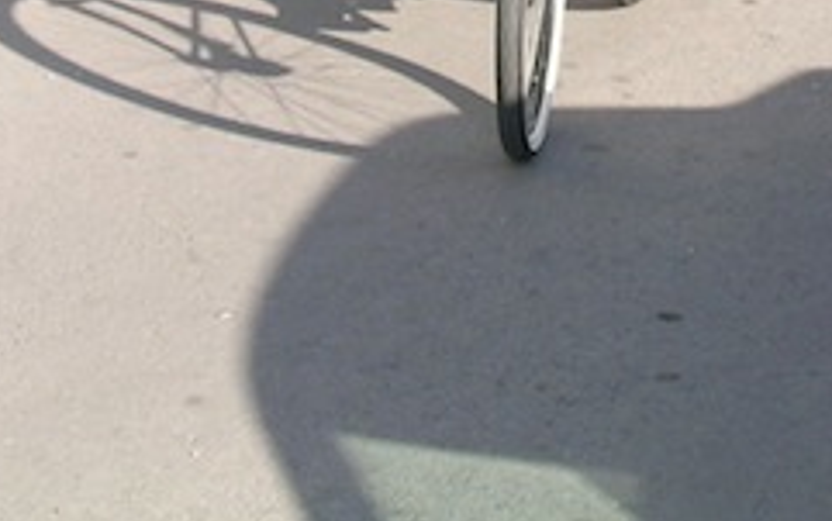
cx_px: 715
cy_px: -367
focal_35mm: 154
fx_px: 3494
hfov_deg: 13.5
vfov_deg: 8.3
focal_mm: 10.3
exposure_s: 1/114
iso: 50
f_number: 5.4
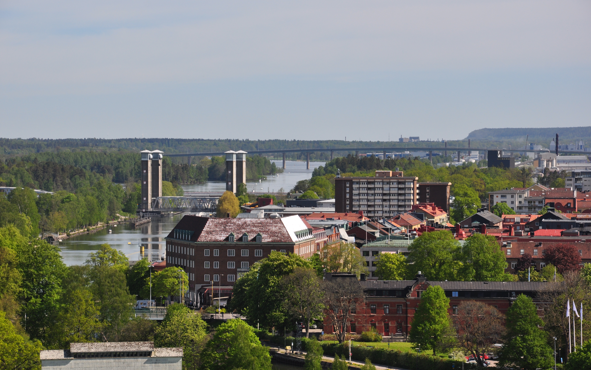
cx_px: 295
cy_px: 190
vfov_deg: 8.2
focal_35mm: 161
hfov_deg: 13.0
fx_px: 2585
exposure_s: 1/400
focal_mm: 105
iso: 200
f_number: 11
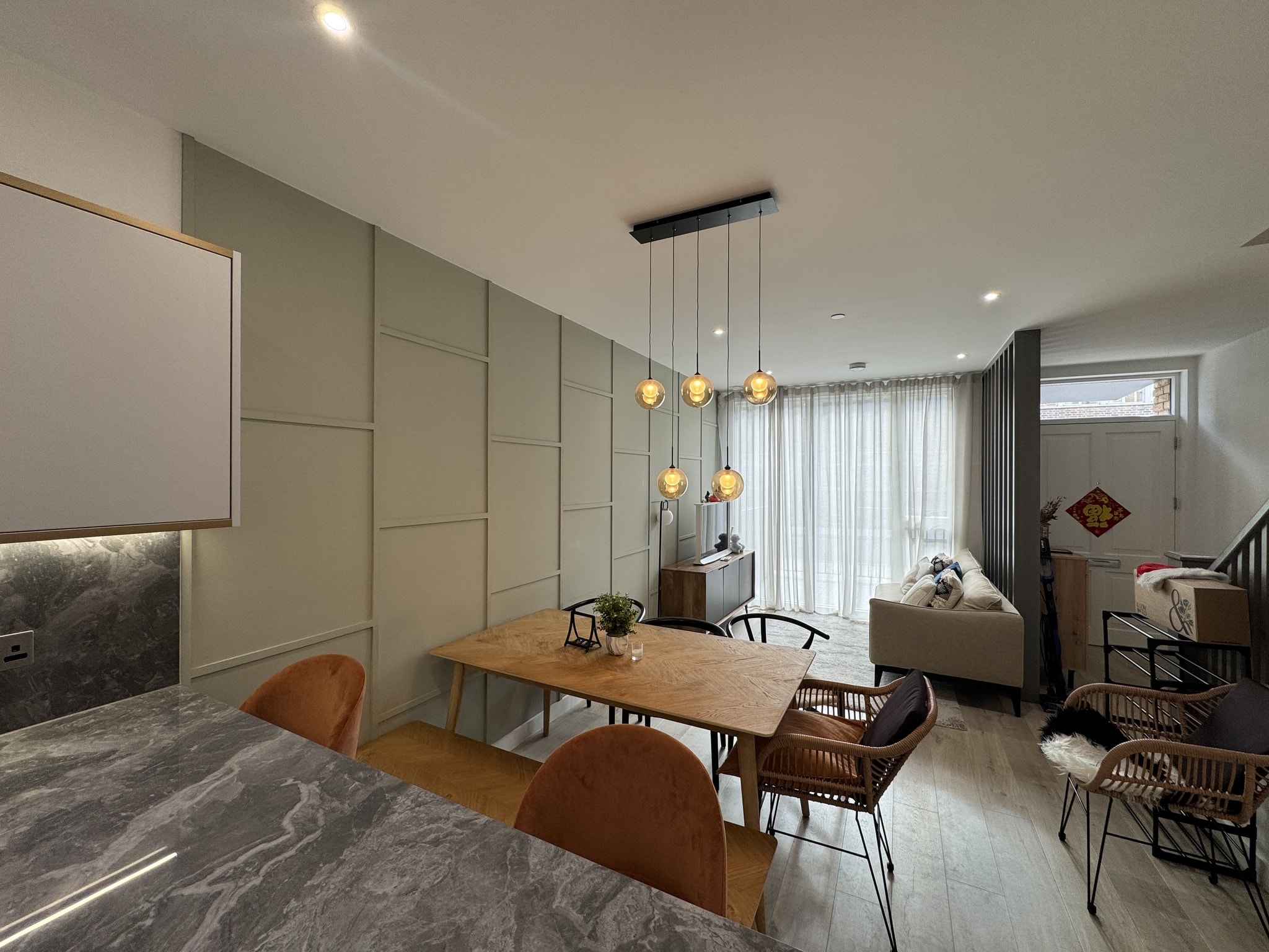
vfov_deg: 85.7
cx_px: 634
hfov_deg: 102.1
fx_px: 513
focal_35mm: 14
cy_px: 476
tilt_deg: -0.1
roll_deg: +0.2
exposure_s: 1/101
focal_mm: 2.22
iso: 40
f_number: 2.2
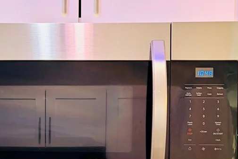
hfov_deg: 35.8
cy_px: 166
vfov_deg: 23.4
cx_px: 75
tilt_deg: +0.6
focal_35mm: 55
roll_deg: +0.4
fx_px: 364
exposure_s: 1/60
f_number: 1.6
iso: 250
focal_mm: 5.96
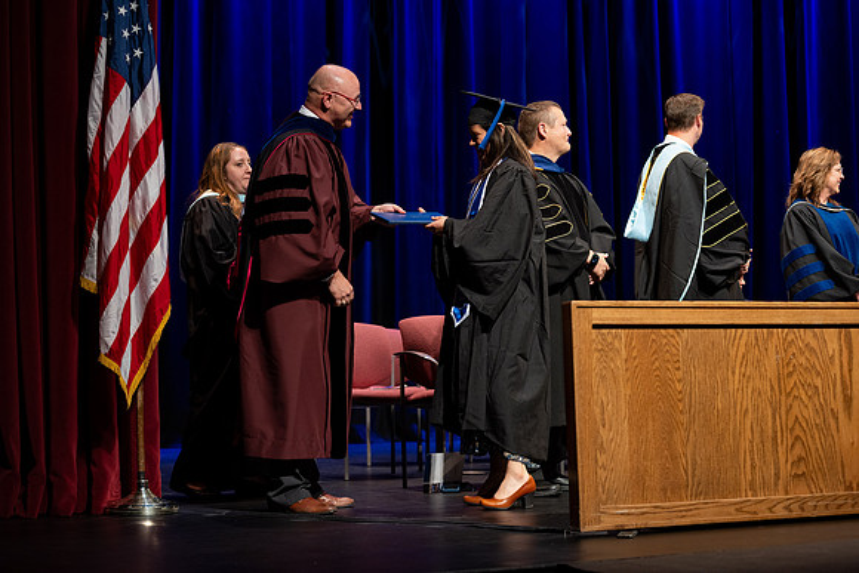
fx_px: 1671
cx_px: 430
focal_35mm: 70
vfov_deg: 19.5
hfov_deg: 28.8
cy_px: 286
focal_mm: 70
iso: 640
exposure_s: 1/250
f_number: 2.8
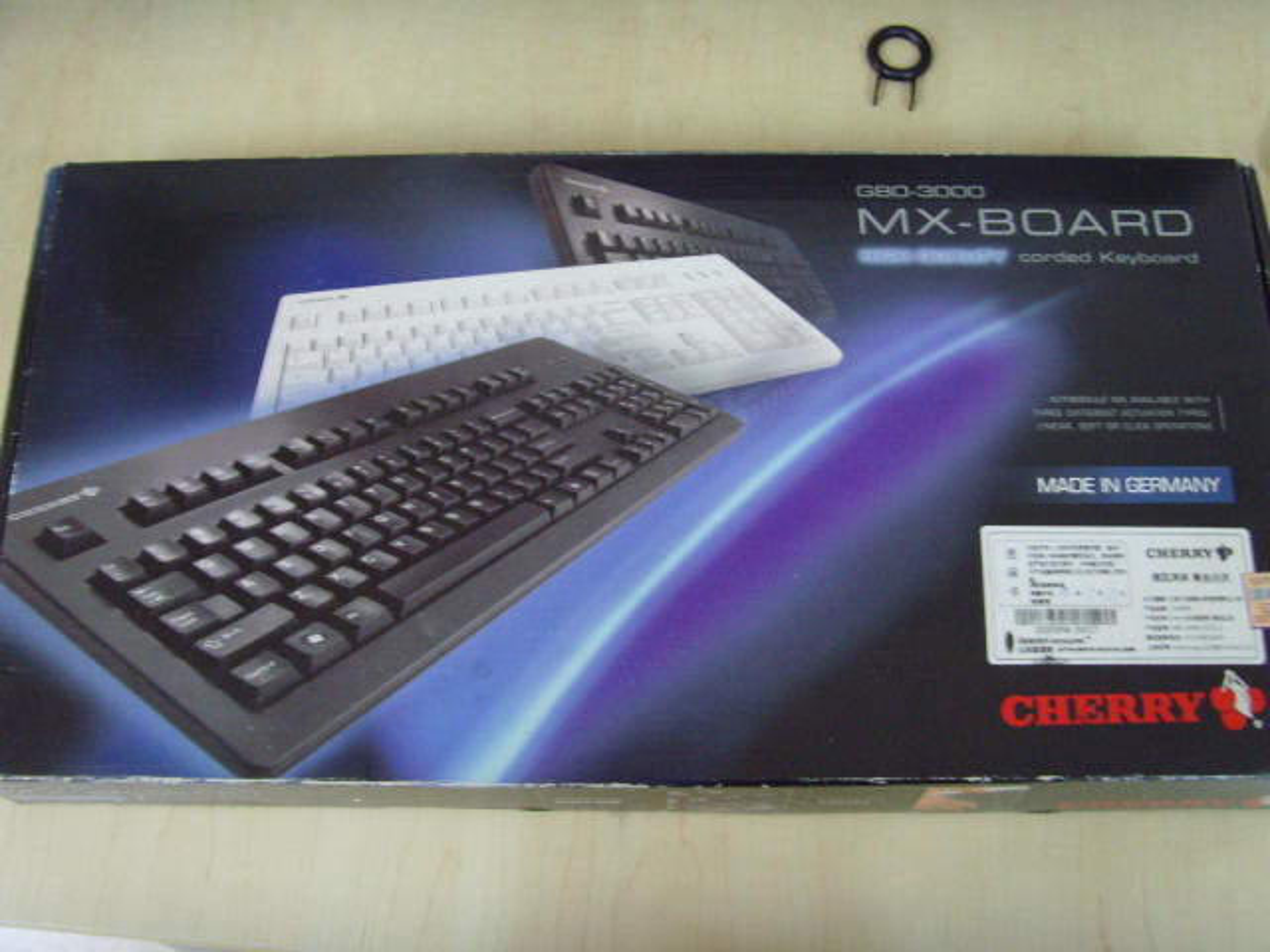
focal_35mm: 39
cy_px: 476
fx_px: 1431
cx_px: 635
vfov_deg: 36.8
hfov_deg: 47.9
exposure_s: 1/4
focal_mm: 6.6
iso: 200
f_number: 3.5
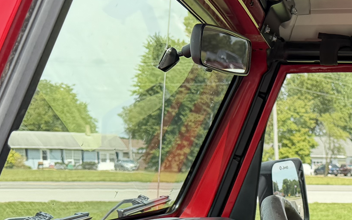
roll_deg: +0.2
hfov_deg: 21.3
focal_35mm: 89
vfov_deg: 13.8
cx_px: 445
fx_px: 854
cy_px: 332
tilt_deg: -12.2
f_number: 1.78
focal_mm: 6.76
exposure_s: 1/909
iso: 100
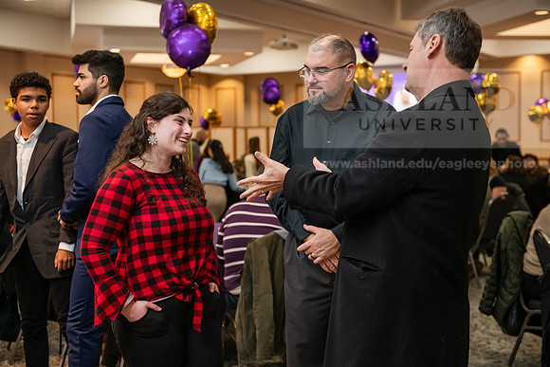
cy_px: 184
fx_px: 856
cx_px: 275
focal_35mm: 56
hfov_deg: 35.6
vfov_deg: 24.2
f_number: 3.2
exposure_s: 1/160
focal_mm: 56
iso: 2000
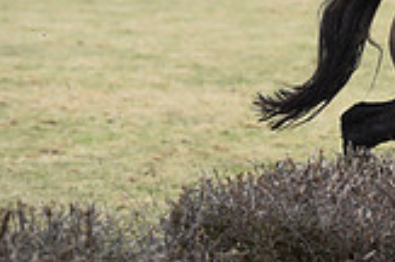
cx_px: 674
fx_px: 5651
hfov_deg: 4.0
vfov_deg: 2.7
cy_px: 44
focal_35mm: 516
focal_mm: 145
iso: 1000
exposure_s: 1/1250
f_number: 5.6
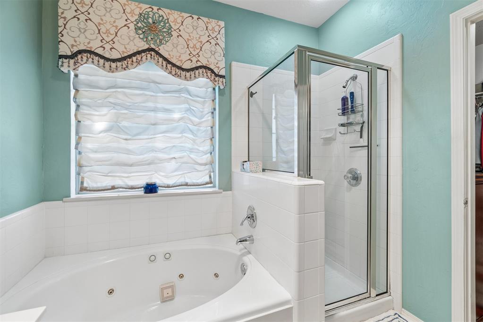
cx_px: 242
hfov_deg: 100.4
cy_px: 161
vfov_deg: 77.3
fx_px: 201
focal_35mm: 15
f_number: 6.3
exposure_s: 1/60
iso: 200
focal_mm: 10
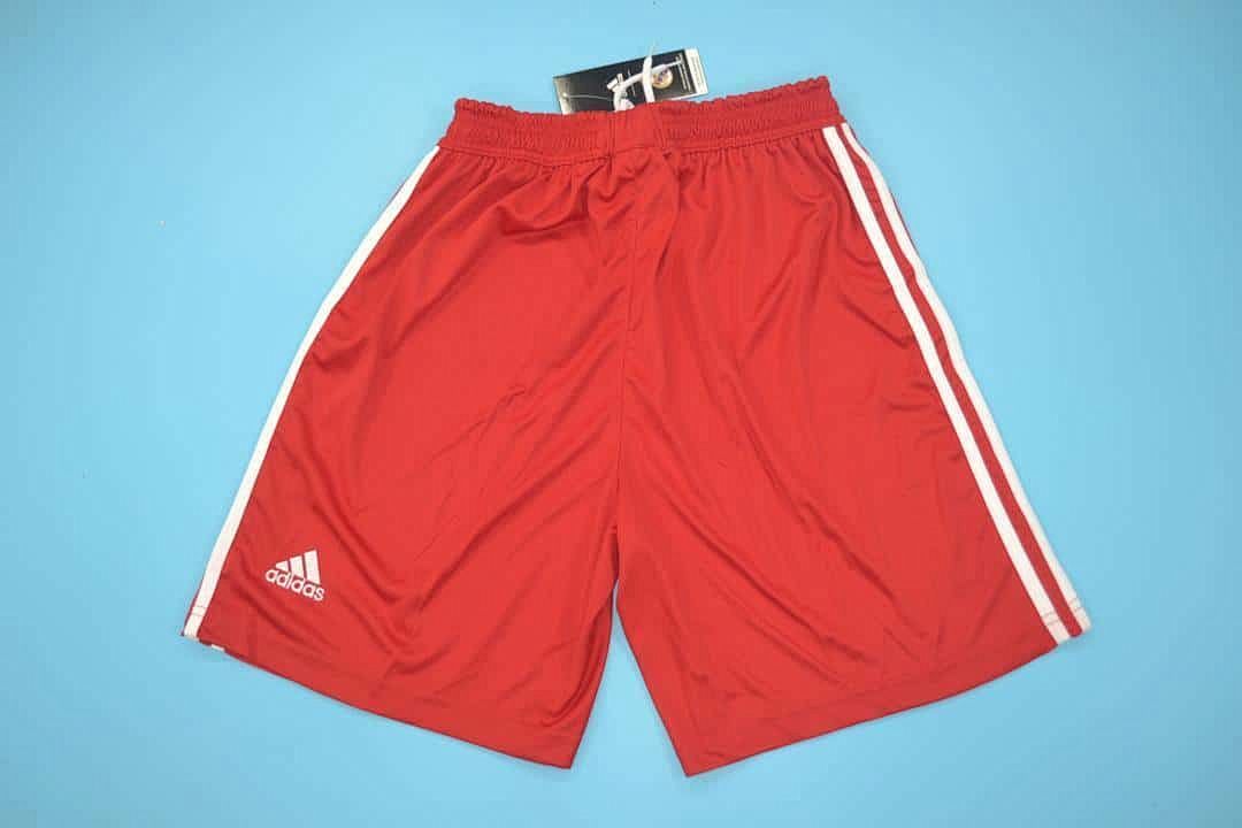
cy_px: 414
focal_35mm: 33
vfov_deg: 40.0
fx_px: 1138
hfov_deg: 57.2
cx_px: 621
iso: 200
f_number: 3.8
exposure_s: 1/100
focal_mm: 22
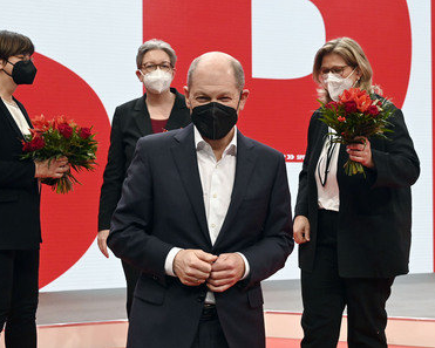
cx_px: 192
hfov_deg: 44.7
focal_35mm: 41
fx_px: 528
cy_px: 173
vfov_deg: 36.5
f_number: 5.6
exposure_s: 1/640
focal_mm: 36
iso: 5000
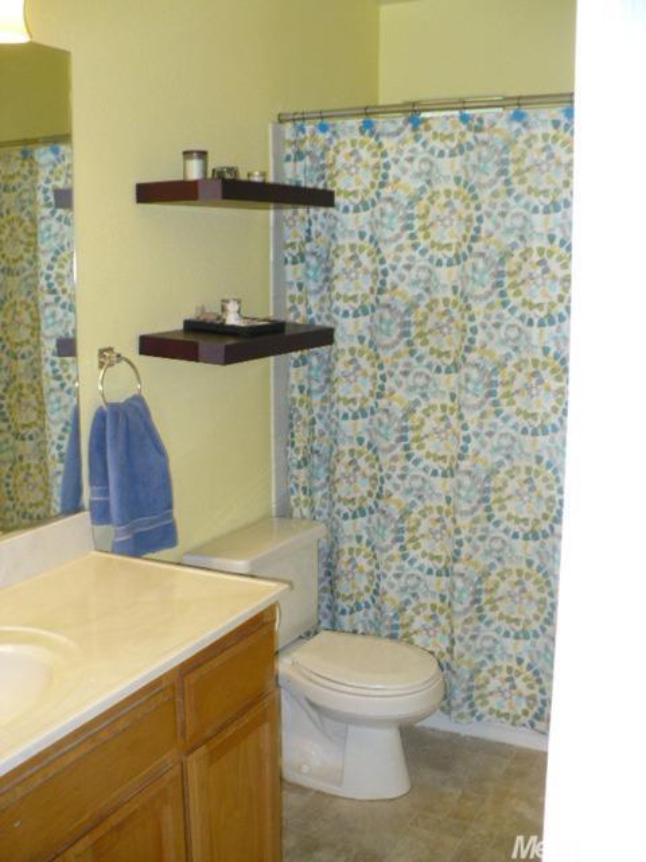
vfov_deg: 50.1
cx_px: 323
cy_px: 431
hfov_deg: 38.7
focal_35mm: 37
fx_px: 921
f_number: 2.8
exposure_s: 1/30
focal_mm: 6.1
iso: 125
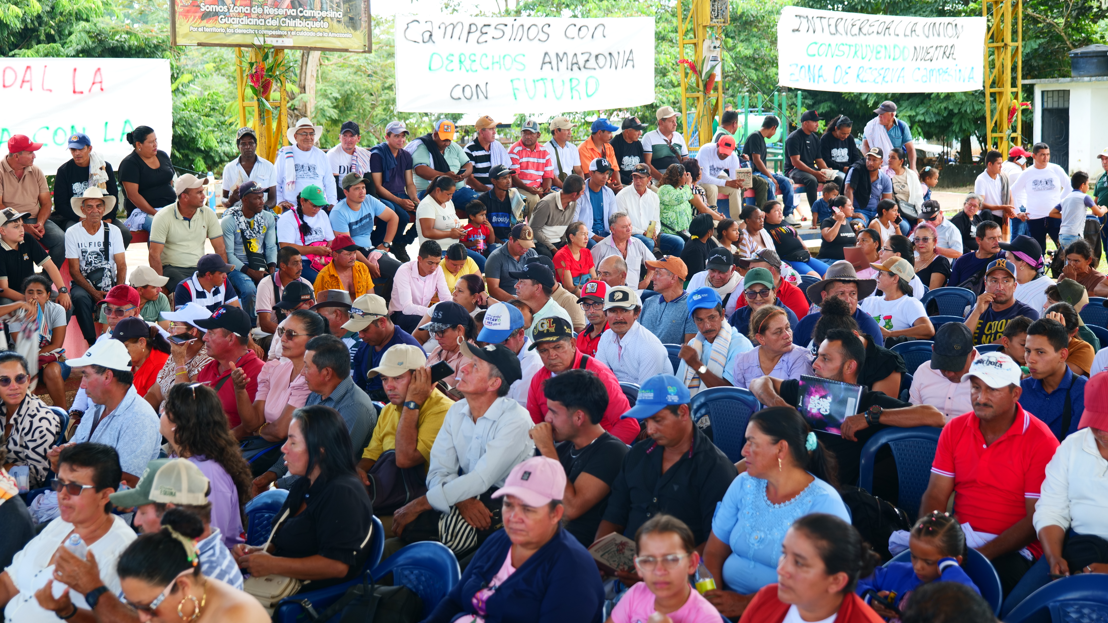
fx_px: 1587
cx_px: 557
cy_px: 322
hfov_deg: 38.5
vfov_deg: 22.2
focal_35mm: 54
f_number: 4
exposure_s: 1/80
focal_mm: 51
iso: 100
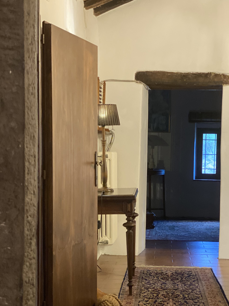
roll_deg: -1.9
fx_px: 706
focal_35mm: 80
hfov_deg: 18.4
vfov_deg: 24.2
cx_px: 155
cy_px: 214
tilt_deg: -5.3
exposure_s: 1/25
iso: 400
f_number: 2
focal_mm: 6
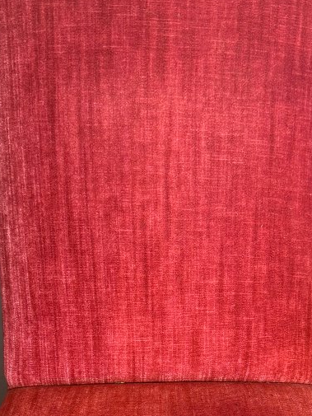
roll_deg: -6.2
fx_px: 685
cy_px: 369
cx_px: 201
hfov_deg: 25.6
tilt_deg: -35.4
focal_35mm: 57
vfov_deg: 32.2
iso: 160
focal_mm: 6.76
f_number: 1.78
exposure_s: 1/50
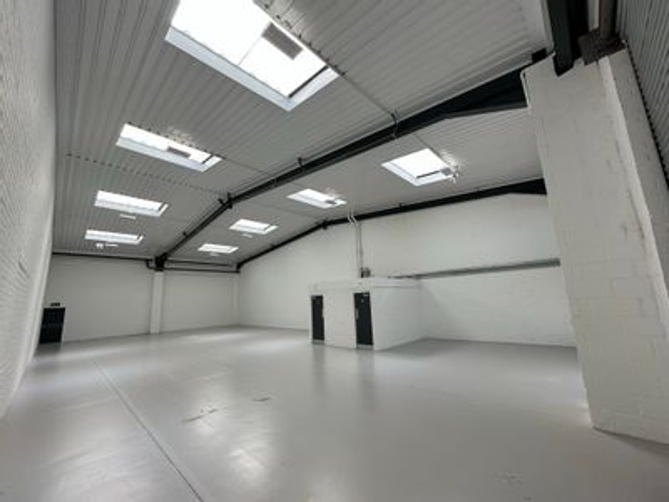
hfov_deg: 102.1
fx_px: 271
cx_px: 334
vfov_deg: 85.7
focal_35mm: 14
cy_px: 251
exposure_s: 1/467
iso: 40
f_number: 2.2
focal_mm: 2.22
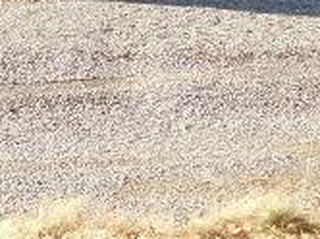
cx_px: -341
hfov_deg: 7.8
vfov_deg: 6.1
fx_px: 2225
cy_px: -87
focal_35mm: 241
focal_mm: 7.1
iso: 125
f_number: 3.6
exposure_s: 1/320
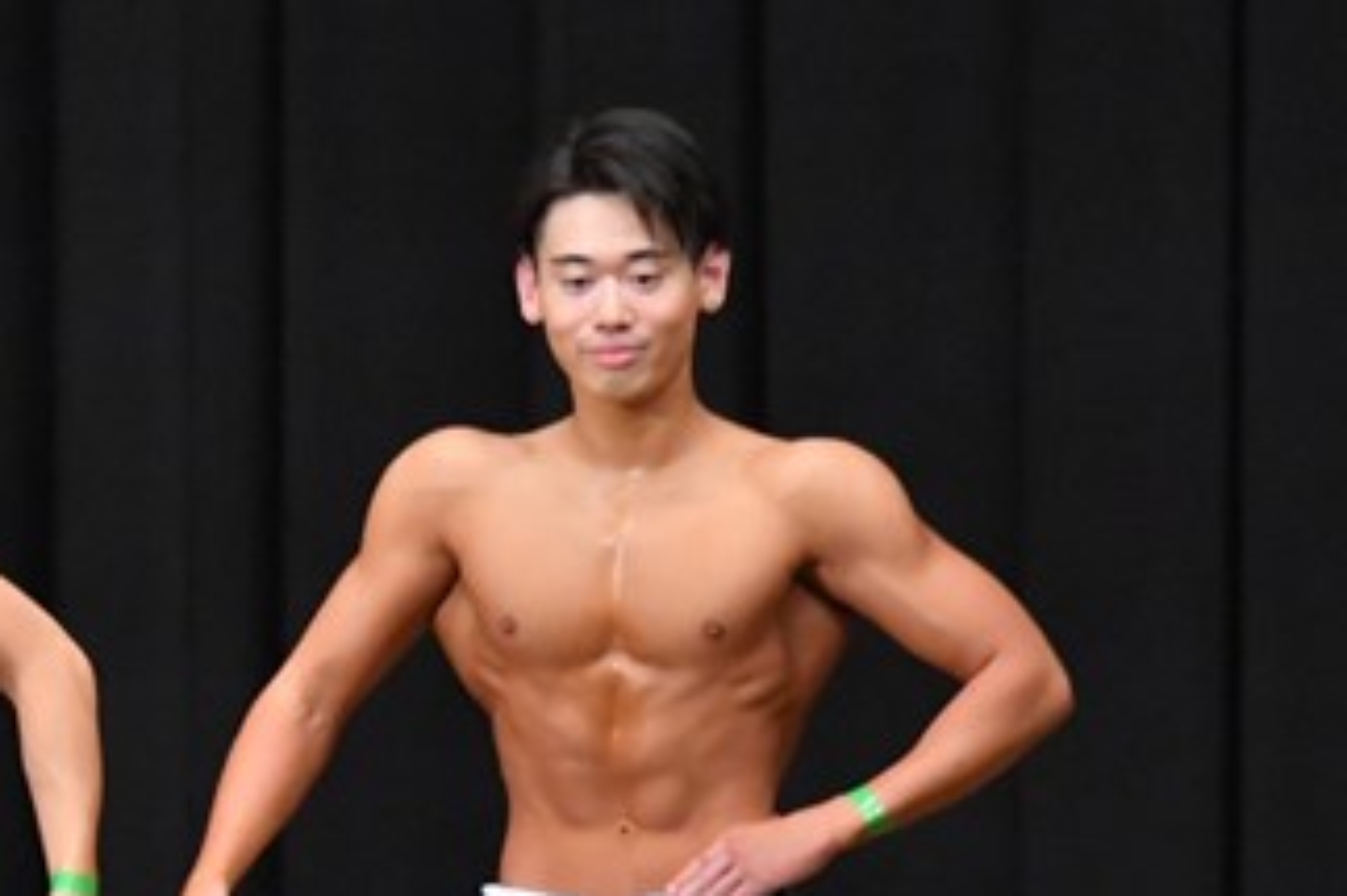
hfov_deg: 3.8
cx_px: -6
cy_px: 942
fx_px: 20194
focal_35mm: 540
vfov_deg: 2.5
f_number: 5.6
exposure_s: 1/400
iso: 8000
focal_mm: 150
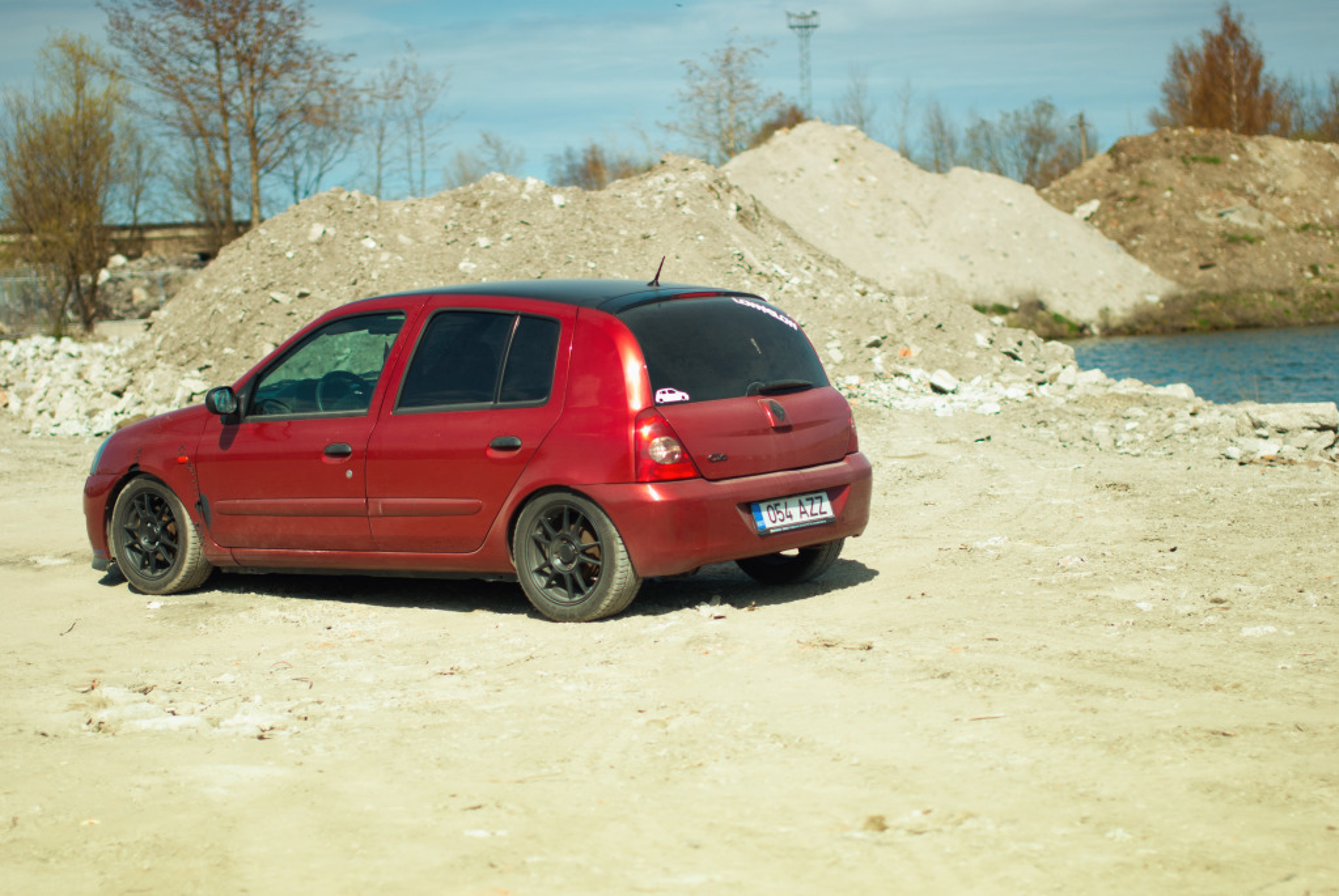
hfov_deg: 27.0
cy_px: 448
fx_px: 2793
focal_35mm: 75
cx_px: 670
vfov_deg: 18.2
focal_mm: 50
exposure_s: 1/4000
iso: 100
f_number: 1.4
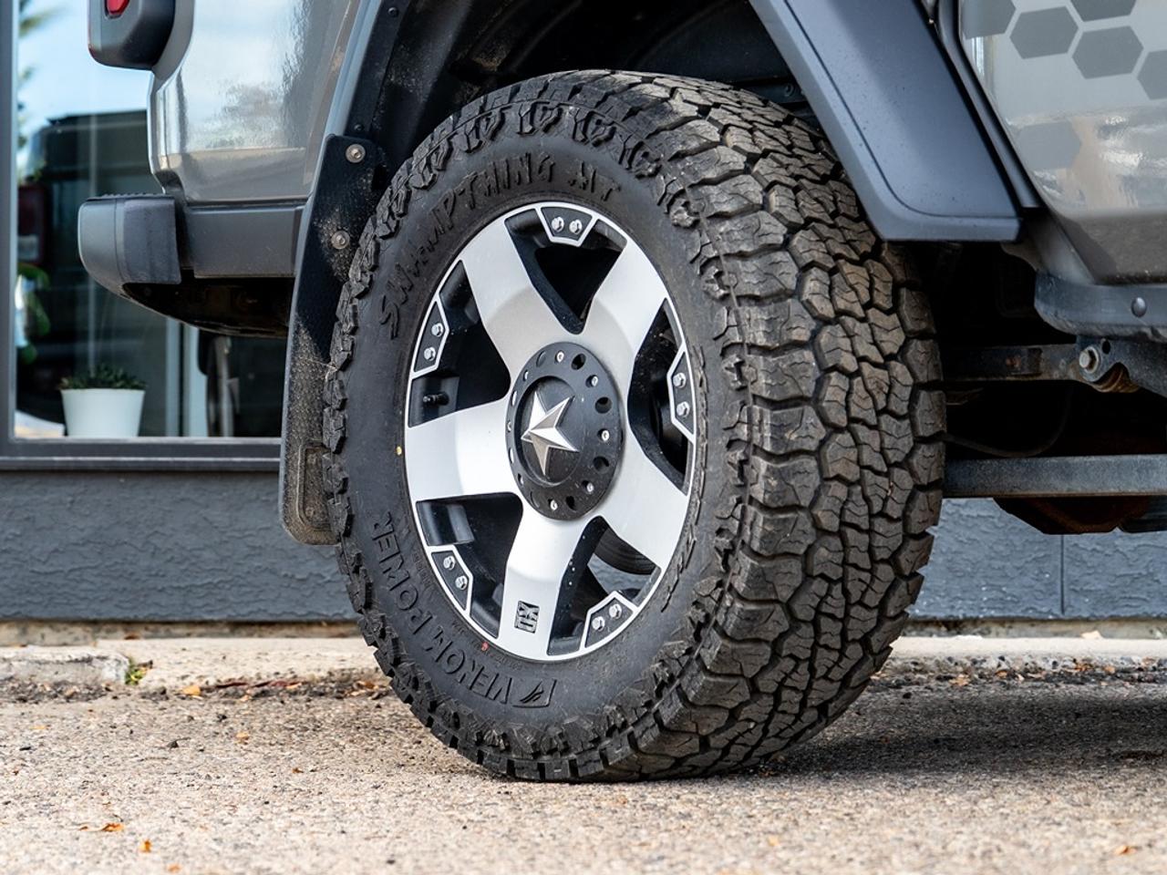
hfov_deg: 19.7
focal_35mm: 100
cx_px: 547
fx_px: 3362
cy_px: 302
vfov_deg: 14.8
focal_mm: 59
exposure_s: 1/160
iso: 320
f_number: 4
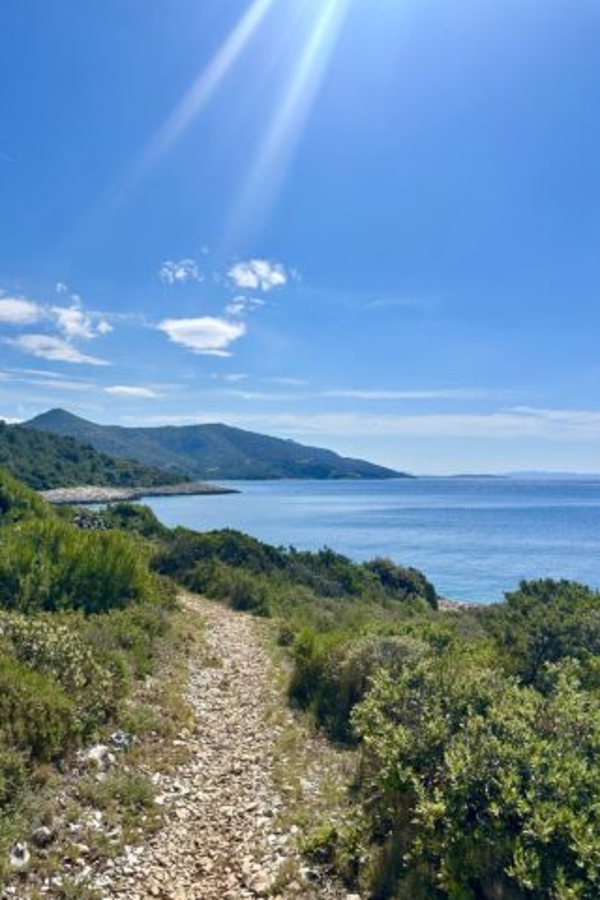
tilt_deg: +3.0
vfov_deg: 69.4
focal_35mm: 26
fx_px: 650
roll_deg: -1.0
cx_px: 256
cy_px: 465
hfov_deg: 49.4
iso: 80
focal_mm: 6.86
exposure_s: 1/10753
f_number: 1.78
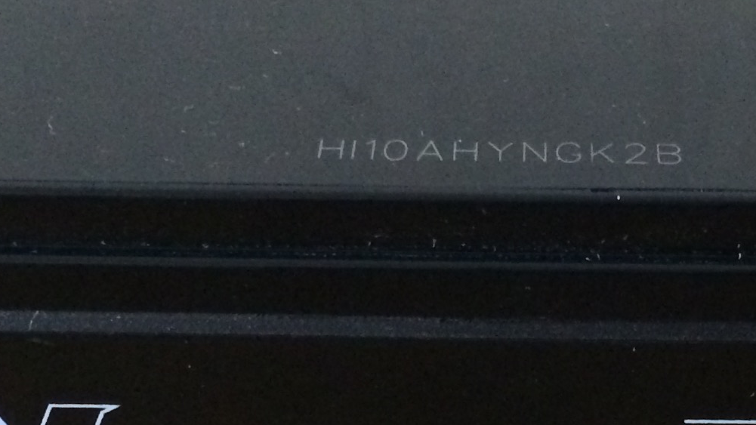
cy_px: 343
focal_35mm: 103
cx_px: 619
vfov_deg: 11.7
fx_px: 2065
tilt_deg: -33.7
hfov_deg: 20.5
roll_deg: -1.1
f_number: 2.2
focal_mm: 4.15
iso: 400
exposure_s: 1/17
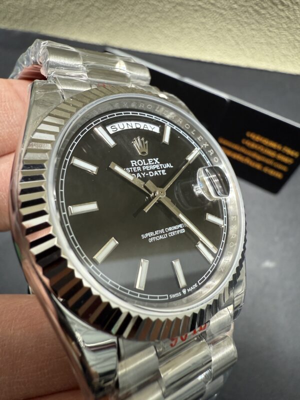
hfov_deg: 56.8
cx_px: 150
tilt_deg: -72.6
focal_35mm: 24
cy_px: 200
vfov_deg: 71.6
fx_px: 277
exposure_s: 1/71
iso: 200
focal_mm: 2.22
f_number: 2.2
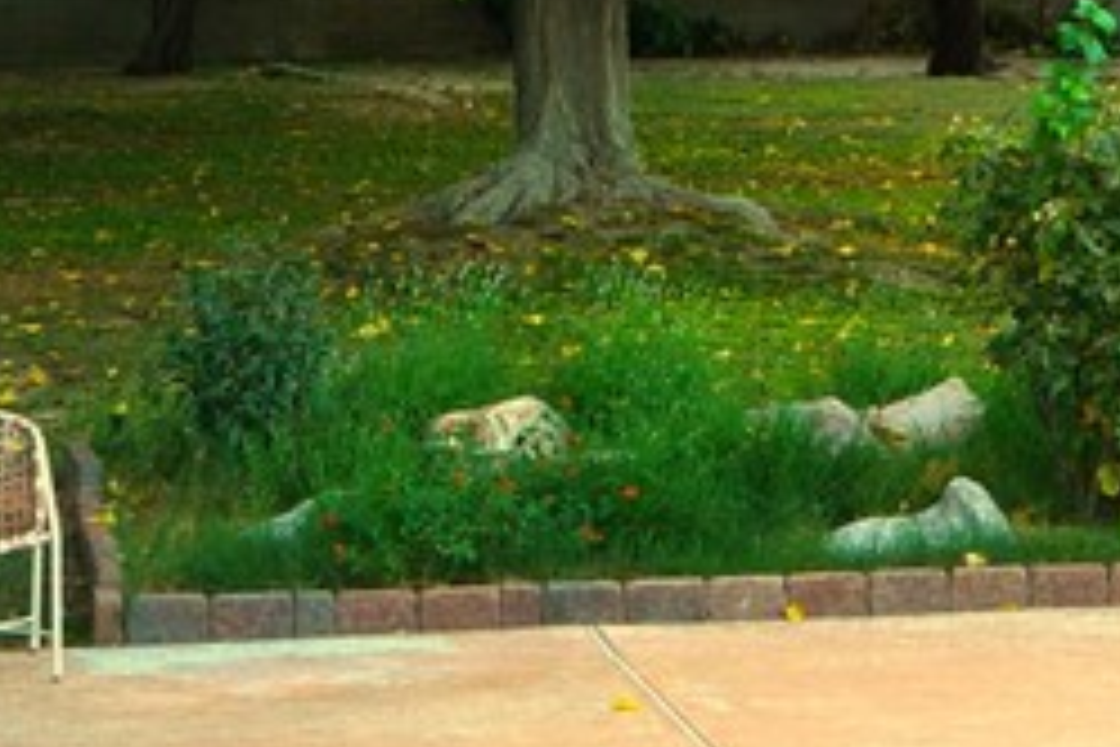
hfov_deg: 10.1
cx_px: 1241
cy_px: -423
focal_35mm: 201
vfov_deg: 6.7
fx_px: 6253
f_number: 4.5
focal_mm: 46
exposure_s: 1/40
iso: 64
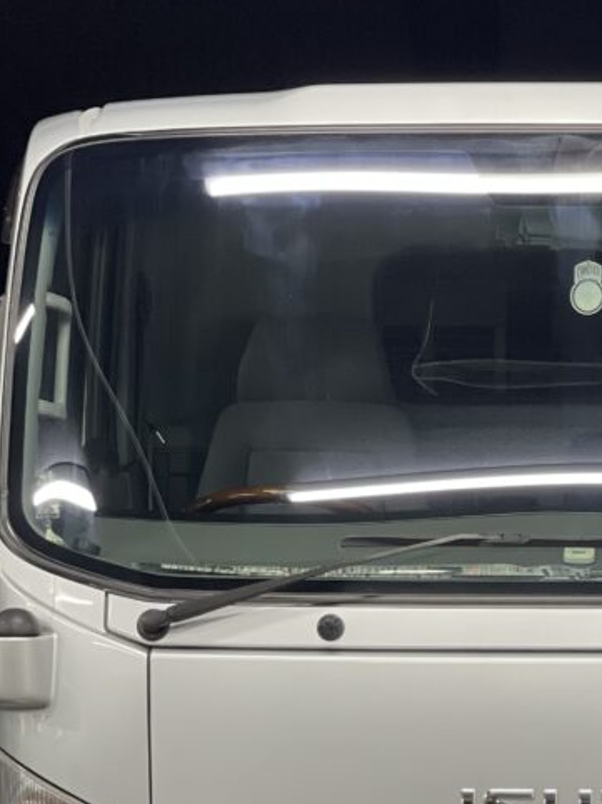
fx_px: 3156
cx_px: 585
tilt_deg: -1.8
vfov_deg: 14.4
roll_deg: -0.7
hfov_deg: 10.8
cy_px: 626
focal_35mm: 136
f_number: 2.2
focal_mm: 7.5
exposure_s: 1/120
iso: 200
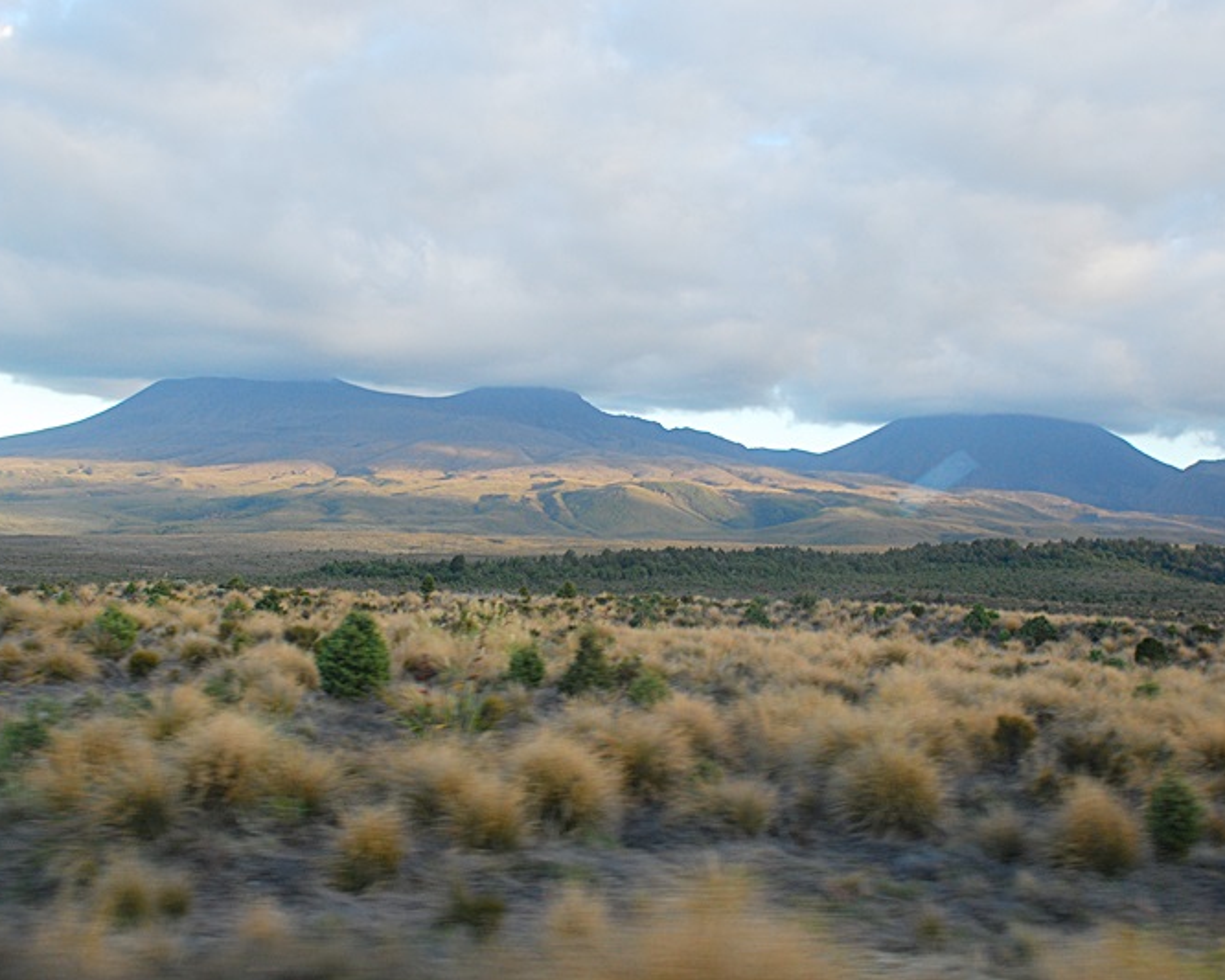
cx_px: 563
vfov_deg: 34.2
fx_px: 1595
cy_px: 489
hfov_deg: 42.0
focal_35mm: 44
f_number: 5.6
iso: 400
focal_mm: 26
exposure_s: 1/160
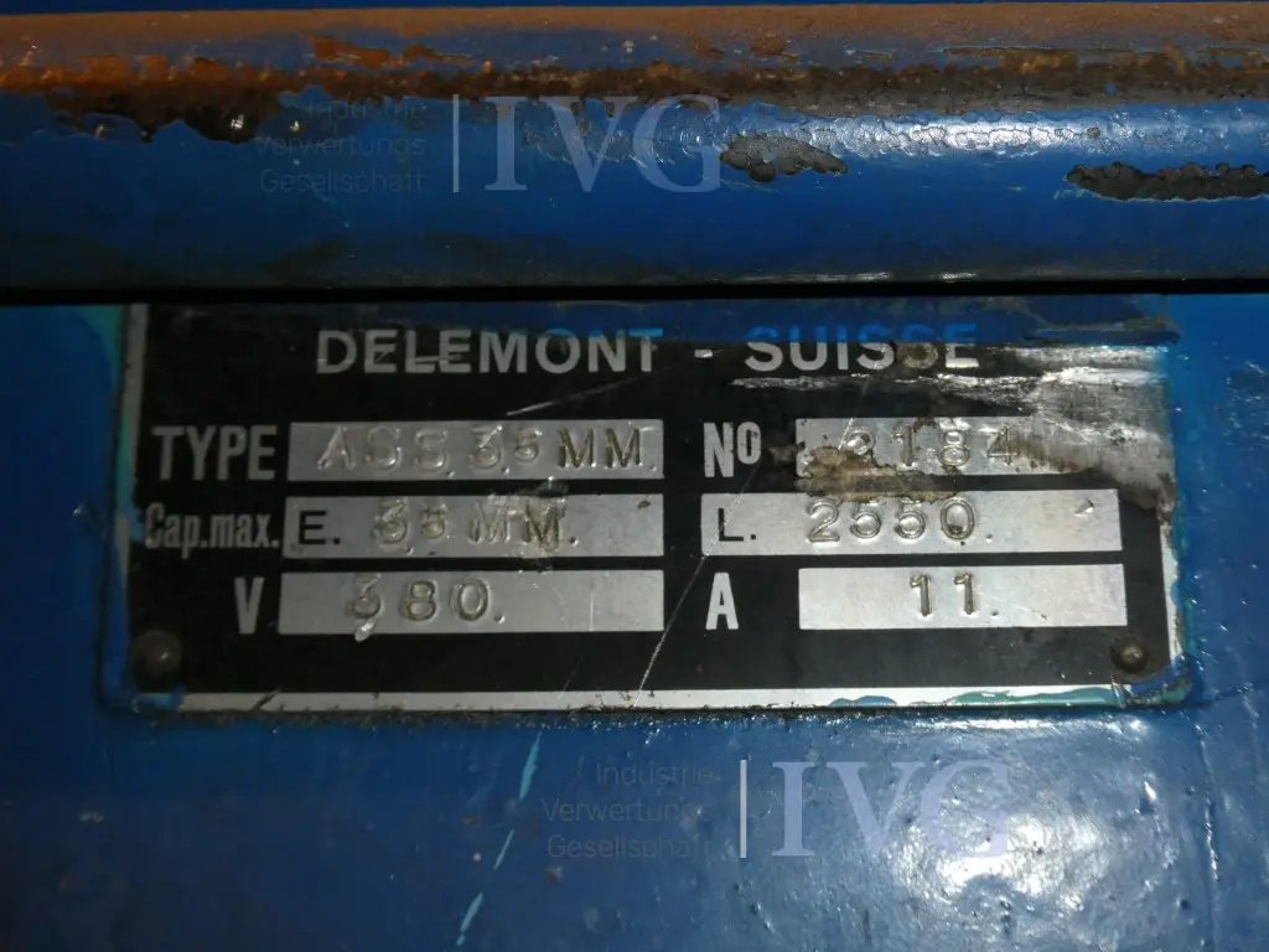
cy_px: 476
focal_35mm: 50
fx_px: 1833
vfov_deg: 29.1
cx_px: 634
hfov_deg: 38.2
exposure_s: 1/60
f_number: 4.1
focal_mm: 9
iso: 200
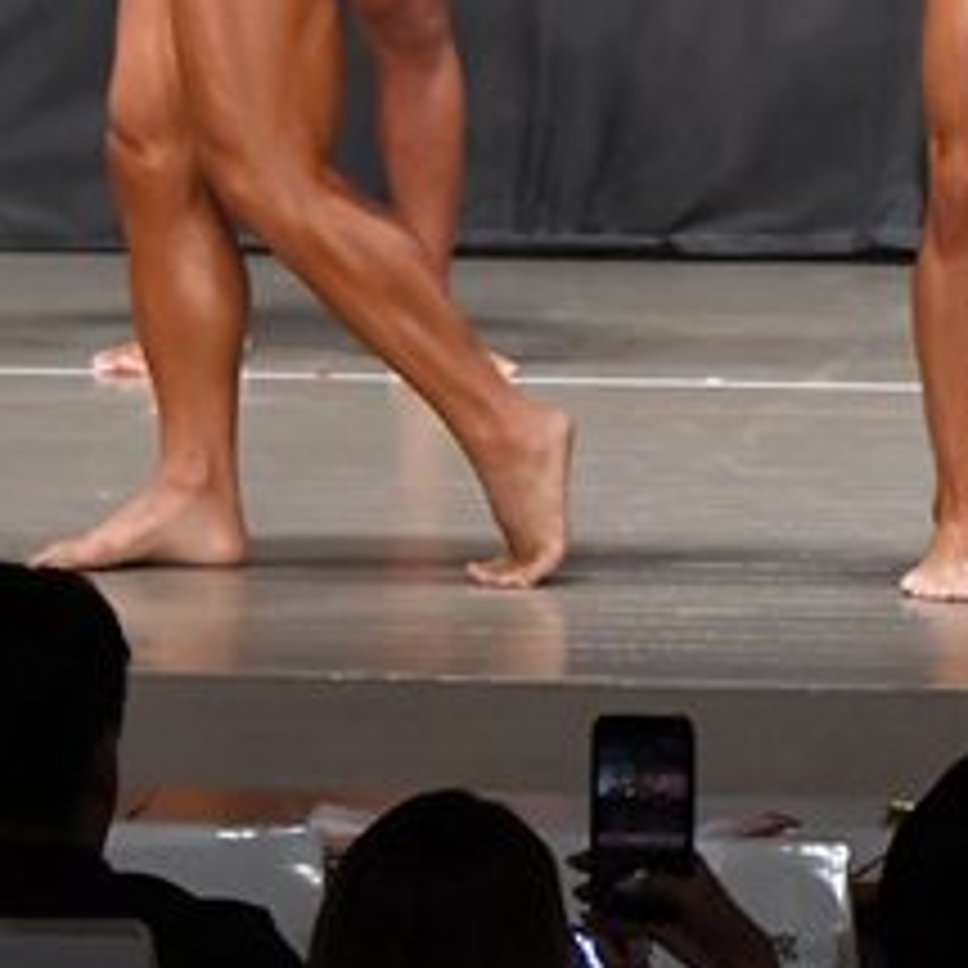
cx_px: 1155
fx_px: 14522
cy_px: -153
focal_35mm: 459
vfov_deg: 3.8
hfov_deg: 3.8
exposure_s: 1/400
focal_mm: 100
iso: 6400
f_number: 5.6
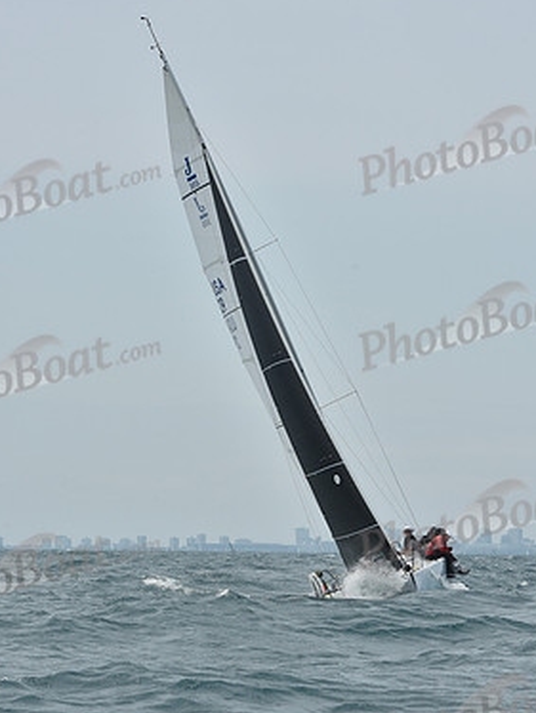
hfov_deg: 10.0
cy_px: 448
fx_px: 3073
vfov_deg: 13.2
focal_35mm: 149
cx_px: 260
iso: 250
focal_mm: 100
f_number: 11
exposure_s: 1/800
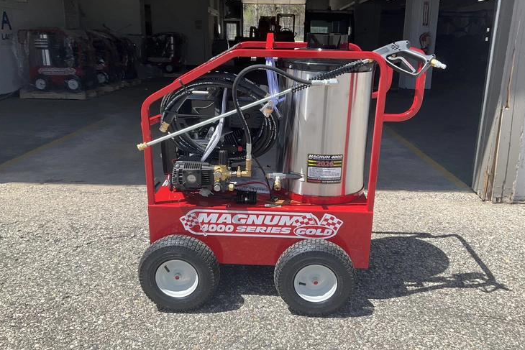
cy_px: 166
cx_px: 265
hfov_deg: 60.3
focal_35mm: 31
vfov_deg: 42.3
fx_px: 452
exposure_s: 1/1279
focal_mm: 3
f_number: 1.8
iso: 25
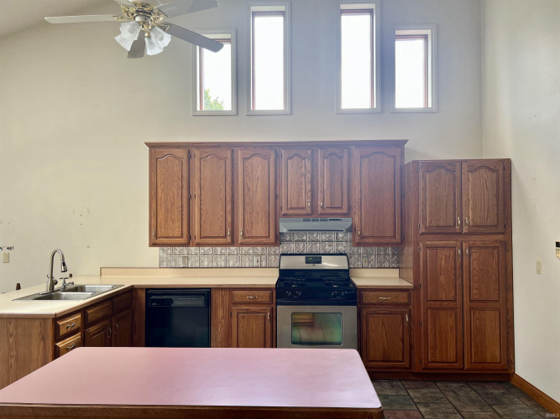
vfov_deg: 53.0
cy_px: 210
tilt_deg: +0.8
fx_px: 421
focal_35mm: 26
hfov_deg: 67.3
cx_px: 280
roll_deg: +0.8
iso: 50
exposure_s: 1/120
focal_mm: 5.7
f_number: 1.5
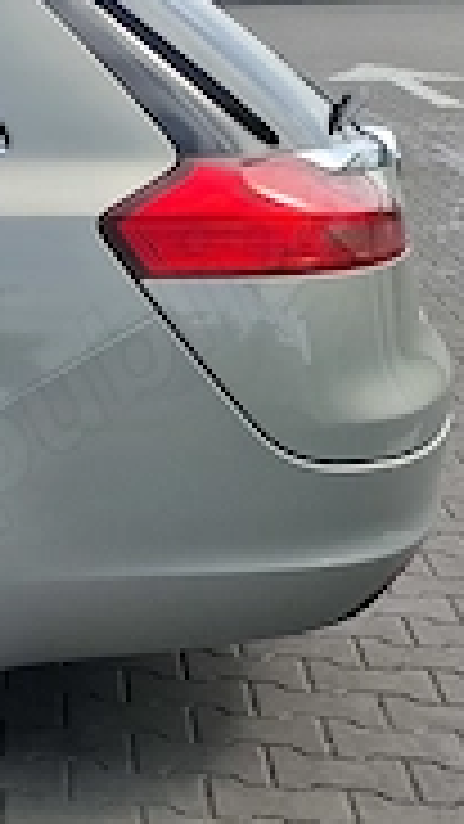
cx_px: -716
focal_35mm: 82
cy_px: 333
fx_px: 1793
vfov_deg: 25.9
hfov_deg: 11.6
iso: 50
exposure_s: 1/1692
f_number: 1.8
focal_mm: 5.54
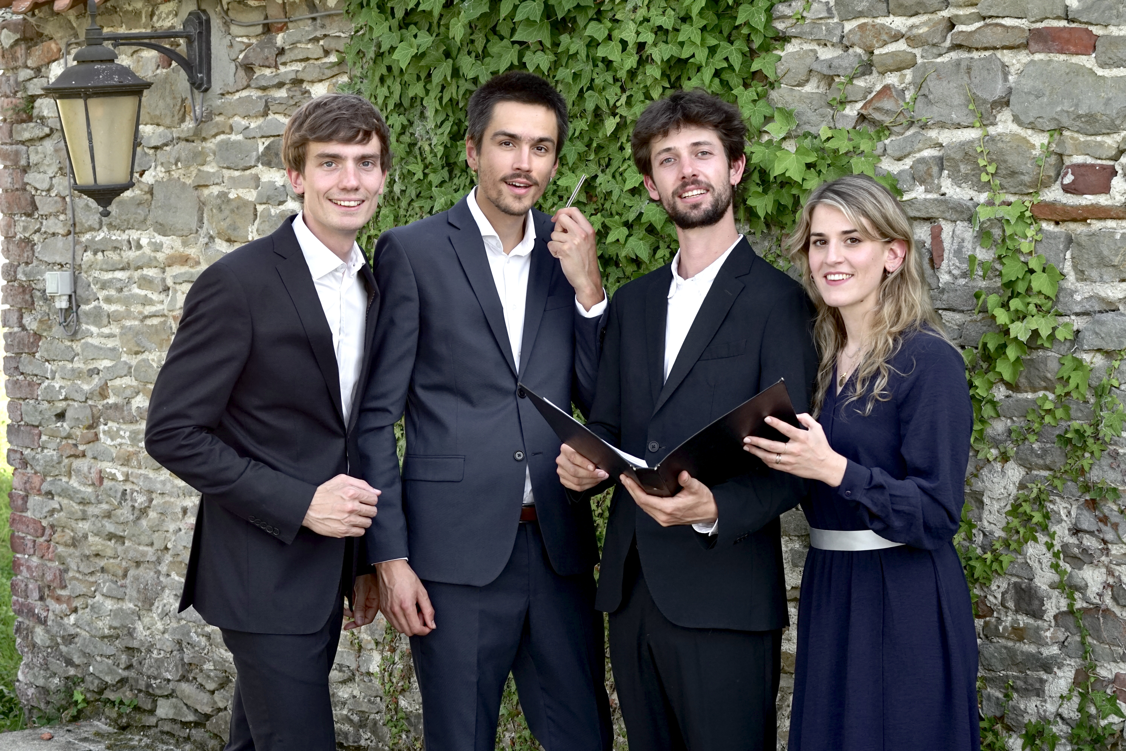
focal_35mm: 70
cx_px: 563
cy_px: 376
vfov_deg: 19.5
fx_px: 2189
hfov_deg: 28.8
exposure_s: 1/200
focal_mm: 70
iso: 1000
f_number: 9
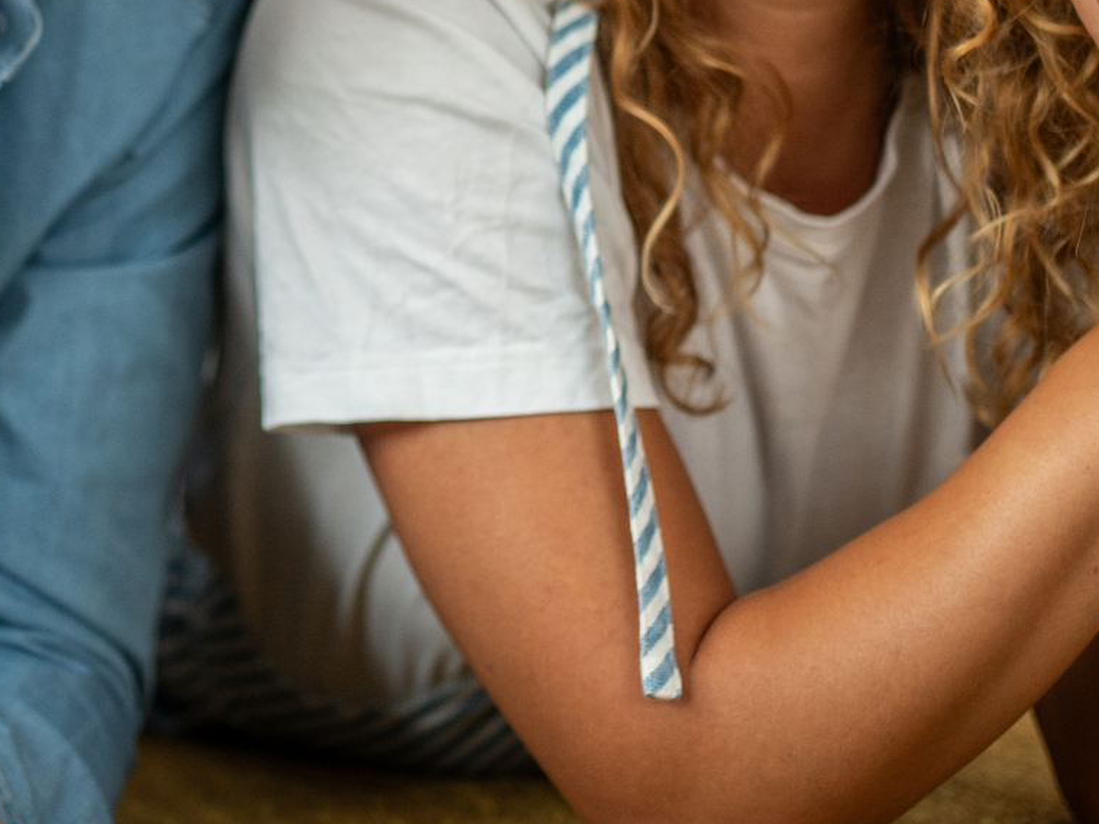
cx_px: 244
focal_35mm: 94
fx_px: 2984
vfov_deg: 15.6
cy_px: 146
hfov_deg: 20.7
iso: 800
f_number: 1.8
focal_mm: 35
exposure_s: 1/640
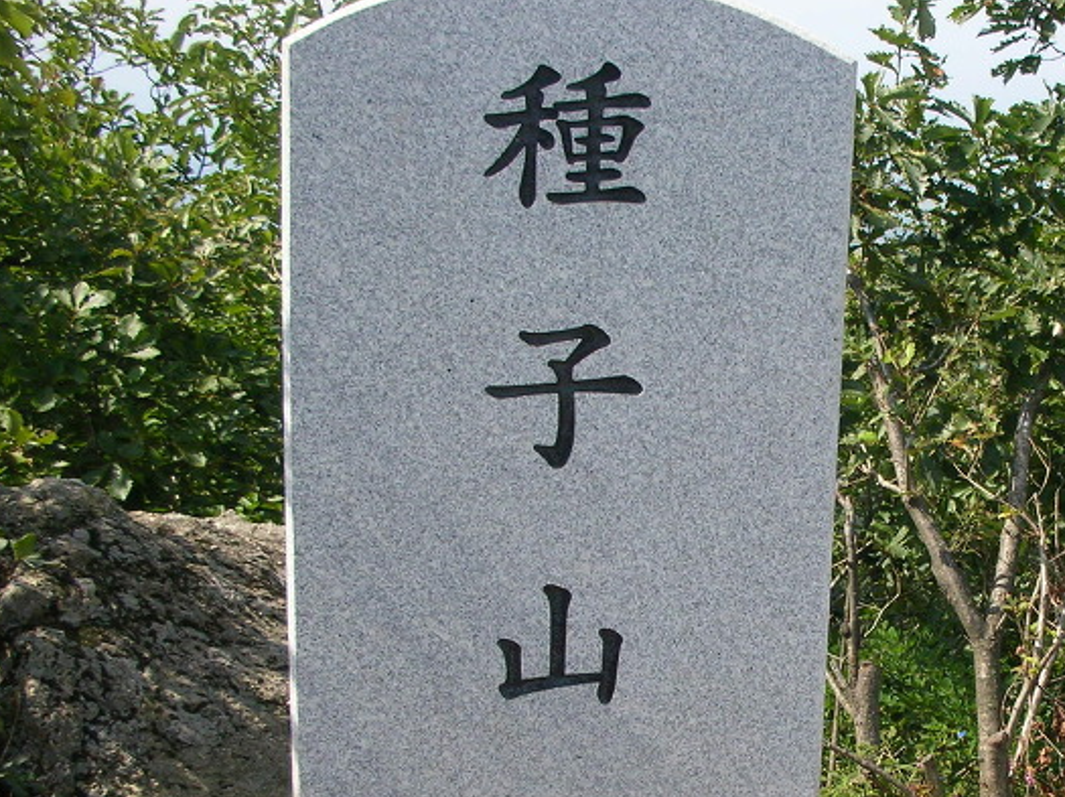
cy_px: 548
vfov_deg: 23.1
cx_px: 770
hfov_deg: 30.3
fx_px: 1937
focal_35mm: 63
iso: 50
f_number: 8.5
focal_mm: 5.8
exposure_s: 1/71.4
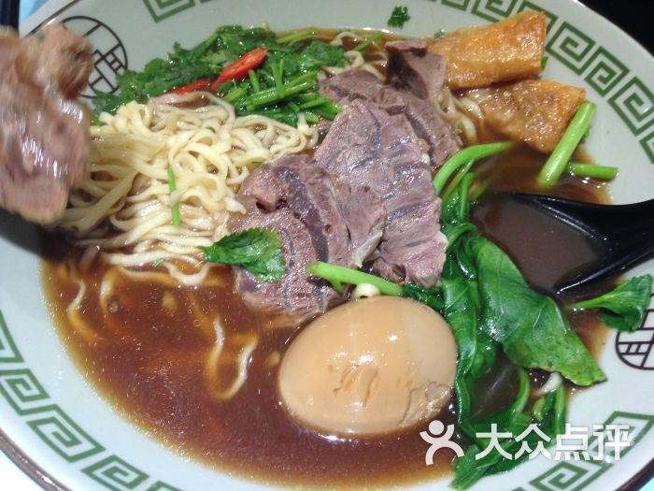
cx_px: 327
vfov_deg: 42.9
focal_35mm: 33
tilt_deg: -53.5
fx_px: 623
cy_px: 246
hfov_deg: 55.4
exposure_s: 1/20
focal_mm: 4.12
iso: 125
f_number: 2.4
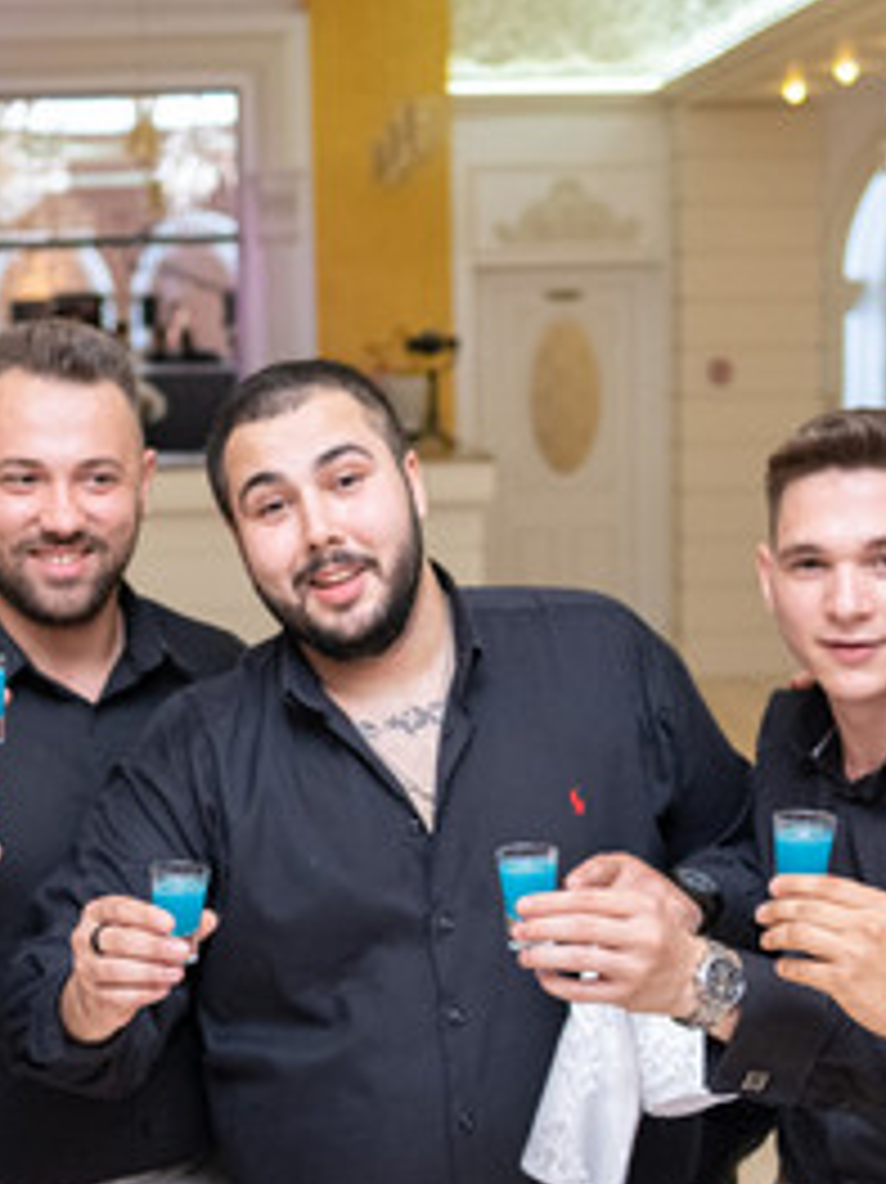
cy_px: 876
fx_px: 2801
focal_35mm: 82
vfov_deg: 23.6
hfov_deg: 17.9
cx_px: 274
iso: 1000
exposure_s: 1/125
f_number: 2
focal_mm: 23
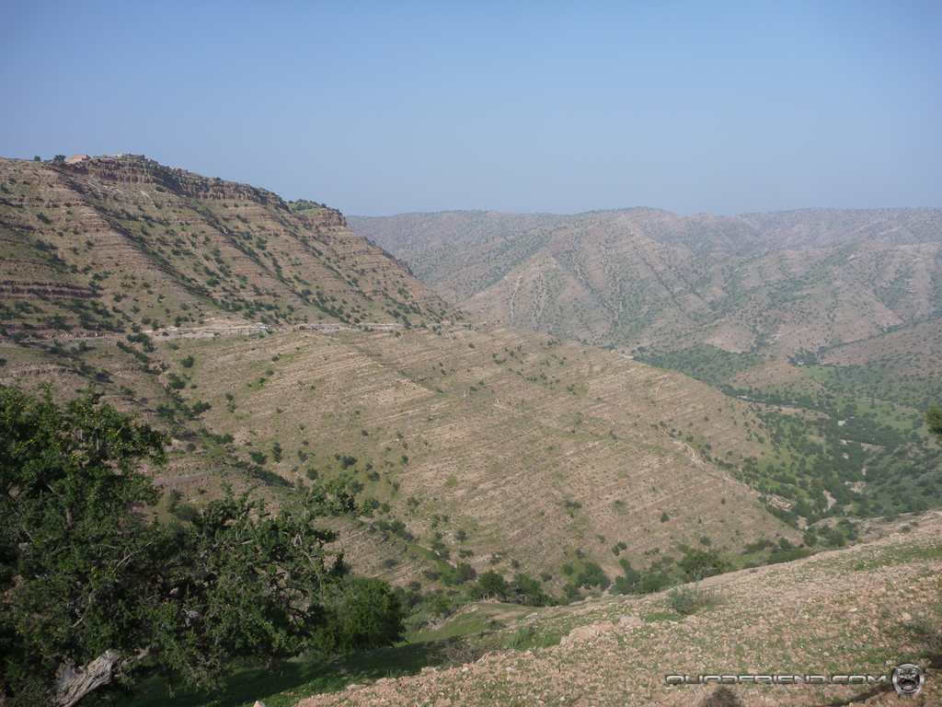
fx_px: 789
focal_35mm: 29
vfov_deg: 48.2
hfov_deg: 61.7
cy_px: 354
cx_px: 471
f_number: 3.4
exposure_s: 1/800
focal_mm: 5.2
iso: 80
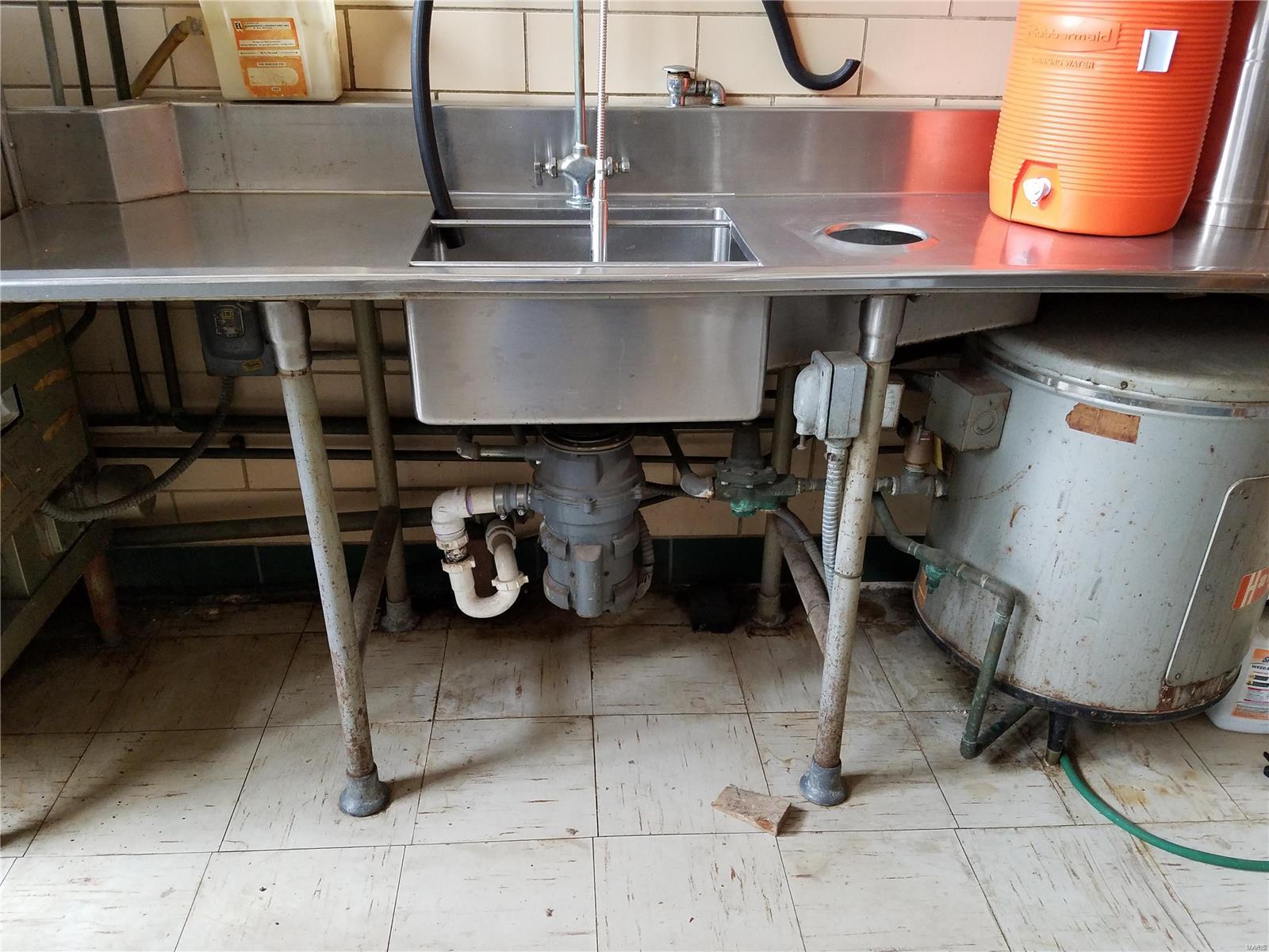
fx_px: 953
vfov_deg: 53.1
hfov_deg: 67.3
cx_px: 634
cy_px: 476
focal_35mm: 26
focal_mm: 4.2
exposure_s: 1/16
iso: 200
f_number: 1.7
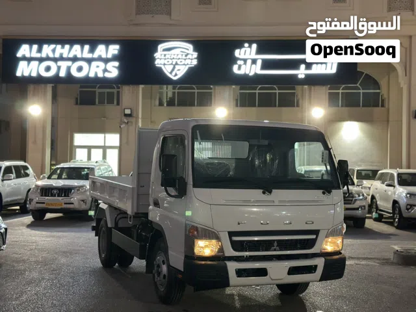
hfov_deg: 39.7
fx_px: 577
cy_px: 156
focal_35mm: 48
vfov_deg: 30.3
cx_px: 208
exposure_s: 1/50
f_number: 1.78
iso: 320
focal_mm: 6.86
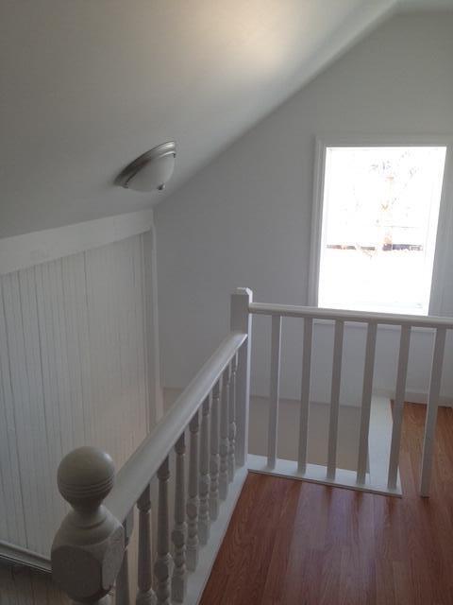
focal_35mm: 33
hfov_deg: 42.9
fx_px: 576
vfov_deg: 55.4
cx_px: 226
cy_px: 302
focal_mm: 4.12
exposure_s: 1/120
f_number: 2.4
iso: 80
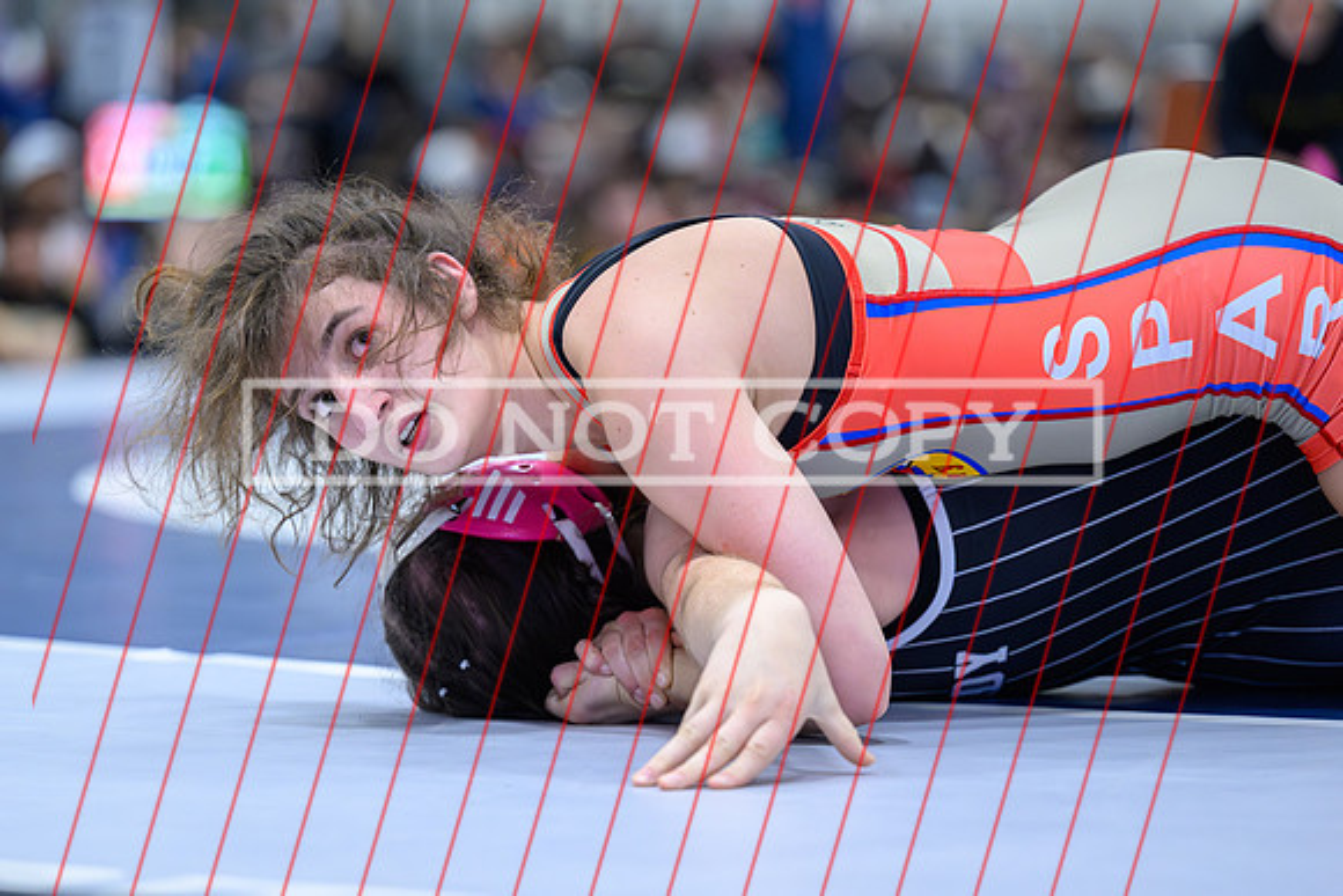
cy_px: 550
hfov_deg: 13.4
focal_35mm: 153
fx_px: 5723
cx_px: 607
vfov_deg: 9.0
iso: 5000
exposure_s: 1/400
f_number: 2.8
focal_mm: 125
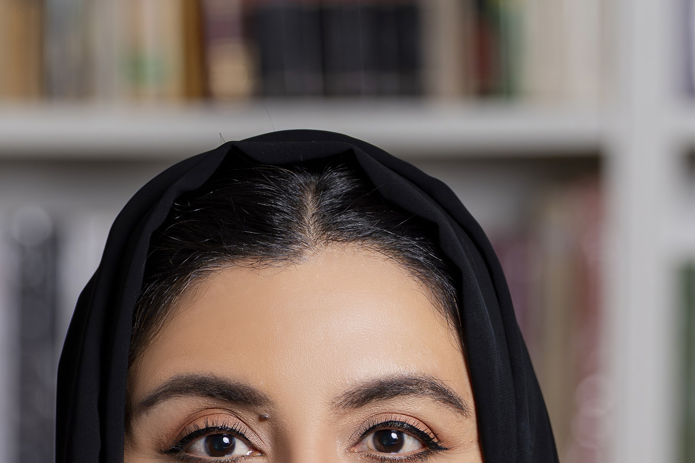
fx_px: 9344
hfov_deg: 4.3
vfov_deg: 2.8
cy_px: 1157
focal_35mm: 484
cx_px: 268
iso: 160
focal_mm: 133
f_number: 3.5
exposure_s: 1/160
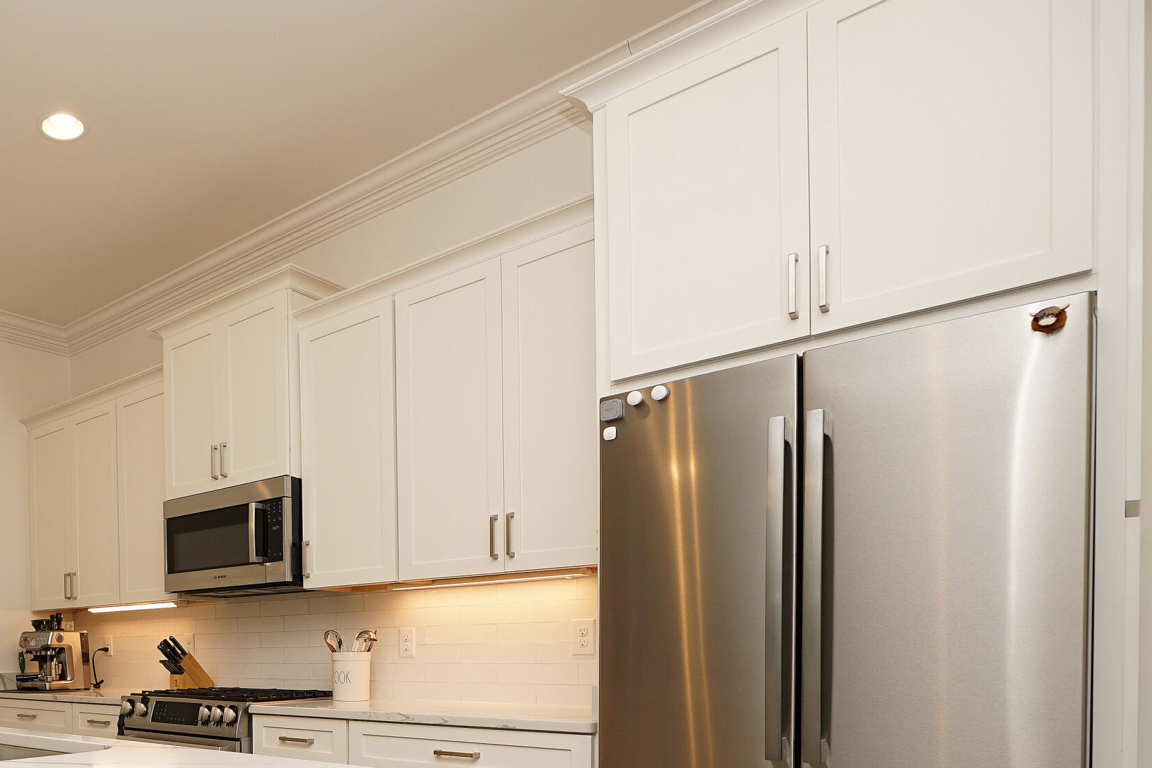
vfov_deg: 44.1
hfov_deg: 60.6
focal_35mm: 27
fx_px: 864
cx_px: 193
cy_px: 679
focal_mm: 10
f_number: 4
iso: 100
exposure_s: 1/60
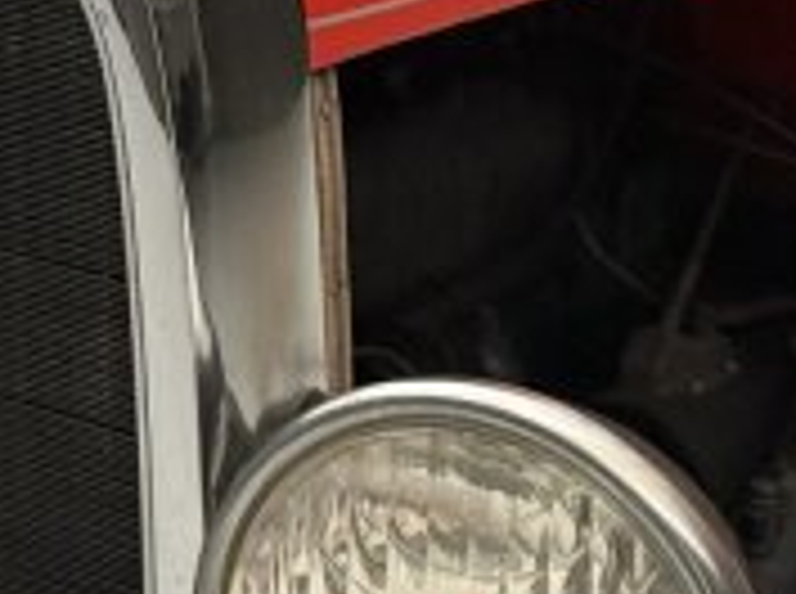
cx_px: 283
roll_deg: -0.1
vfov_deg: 8.5
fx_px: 3993
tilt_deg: -16.8
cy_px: 86
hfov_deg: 11.4
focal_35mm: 174
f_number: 1.78
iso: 250
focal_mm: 6.76
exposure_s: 1/58
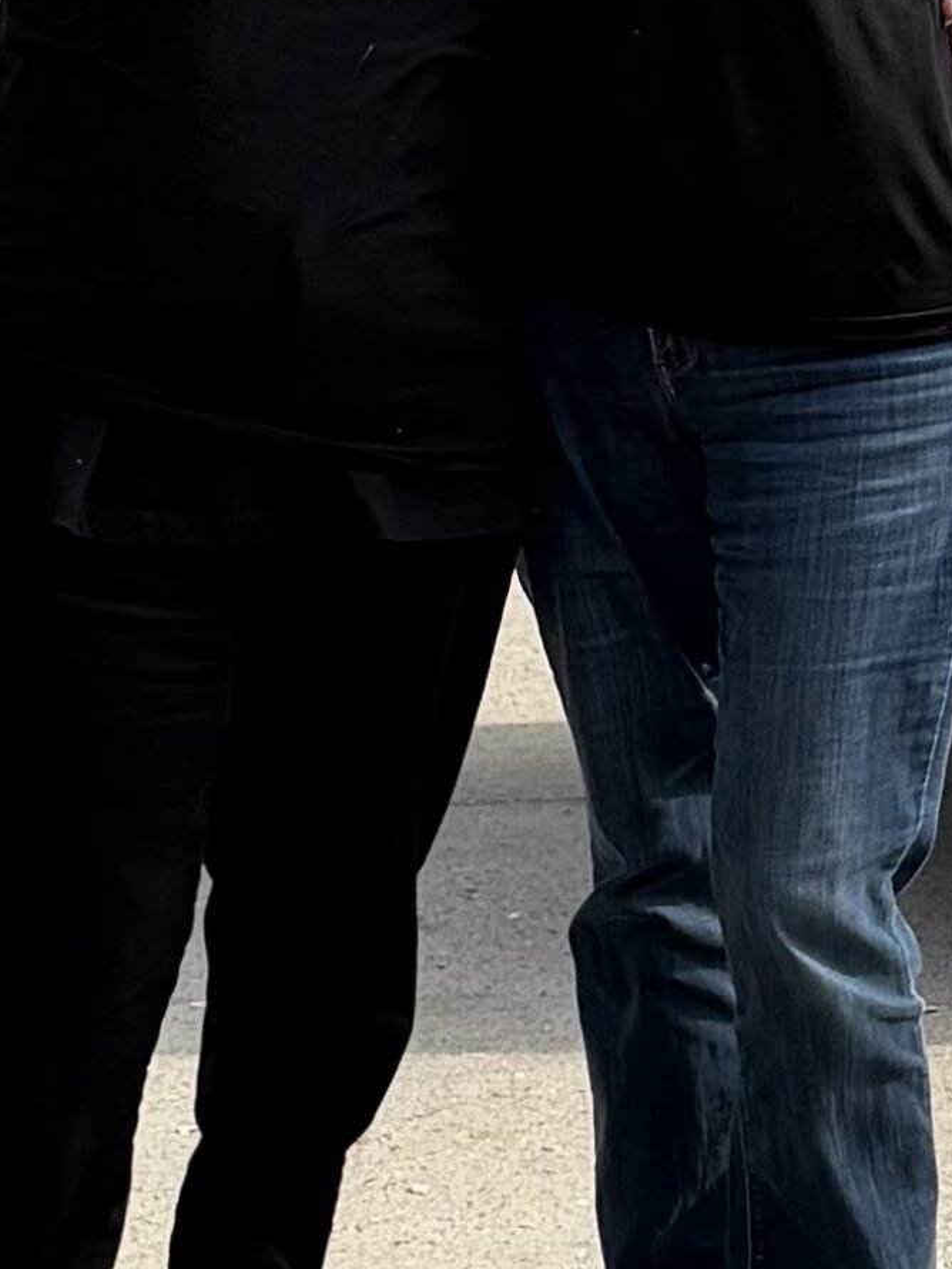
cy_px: 94
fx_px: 2529
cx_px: 502
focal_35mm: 69
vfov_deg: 27.0
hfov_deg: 21.3
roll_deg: +0.6
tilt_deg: -6.0
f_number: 1.78
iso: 100
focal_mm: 6.76
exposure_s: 1/2525
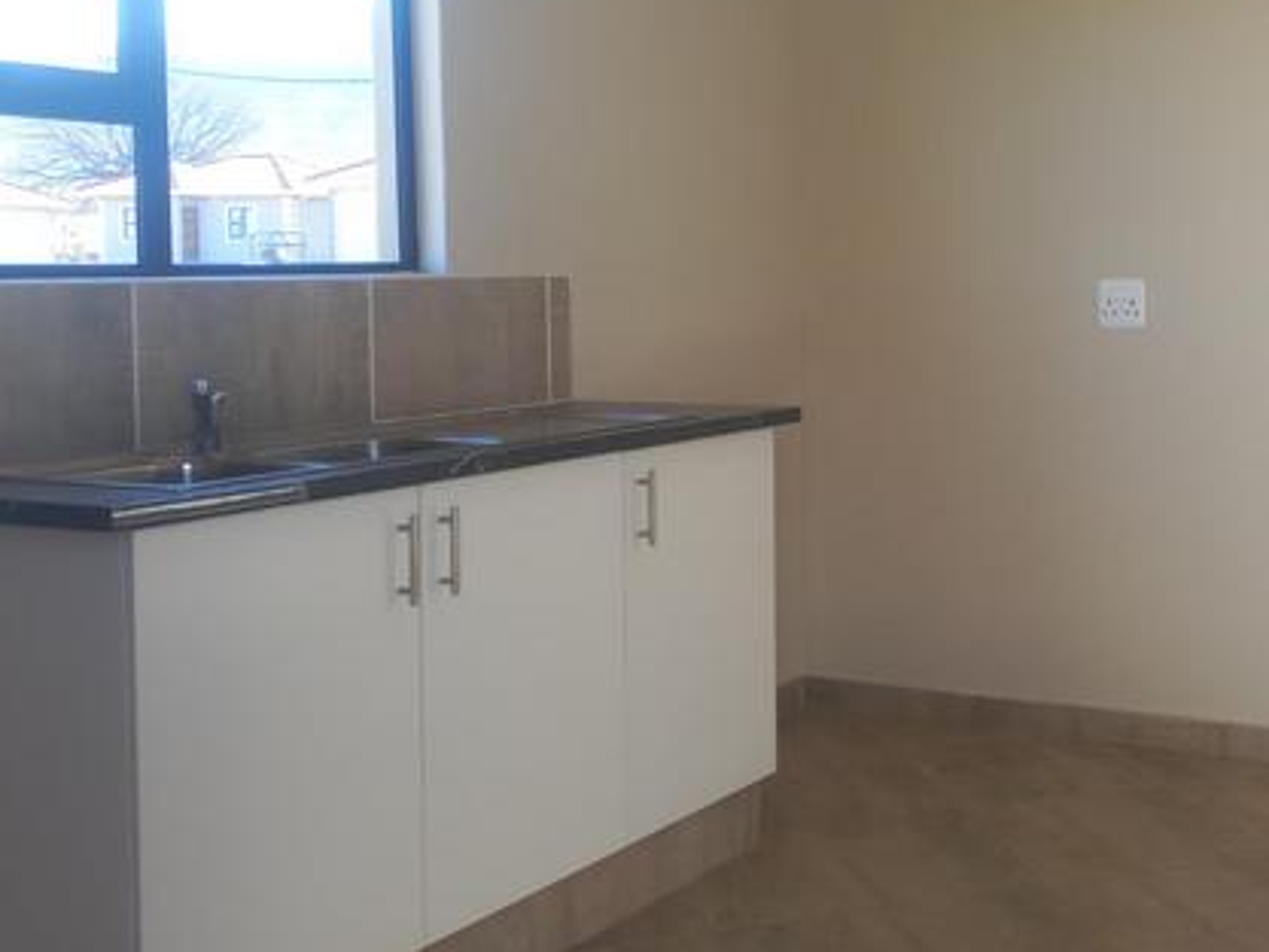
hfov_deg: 38.3
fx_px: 1760
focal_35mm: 48
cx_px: 995
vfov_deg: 30.1
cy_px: 335
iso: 32
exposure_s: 1/50
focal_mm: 4.6
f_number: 1.8
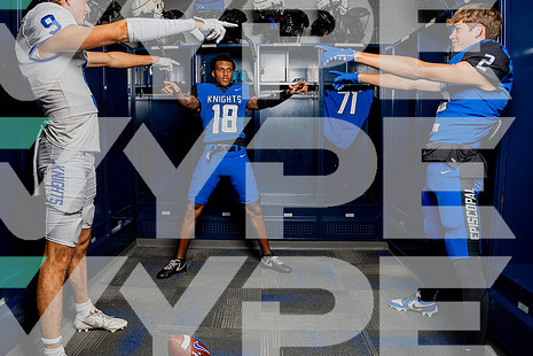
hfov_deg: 66.9
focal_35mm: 27
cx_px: 220
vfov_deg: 47.9
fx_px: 400
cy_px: 179
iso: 100
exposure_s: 1/250
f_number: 5.6
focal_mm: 20
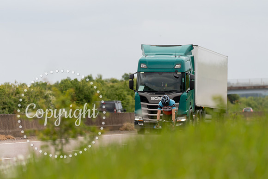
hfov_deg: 8.1
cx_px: 171
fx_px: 1902
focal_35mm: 255
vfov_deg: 5.4
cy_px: 114
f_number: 3.5
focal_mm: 200
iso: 250
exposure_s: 1/1000
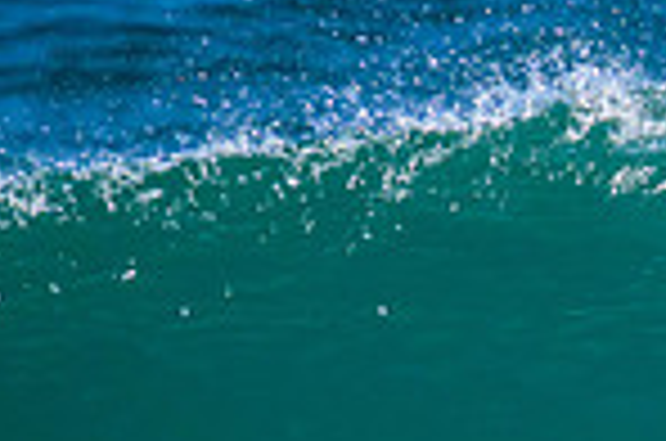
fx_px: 79139
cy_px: 380
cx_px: 1384
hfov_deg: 0.5
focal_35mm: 4287
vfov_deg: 0.3
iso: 1400
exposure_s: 1/2000
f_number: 11
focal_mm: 800
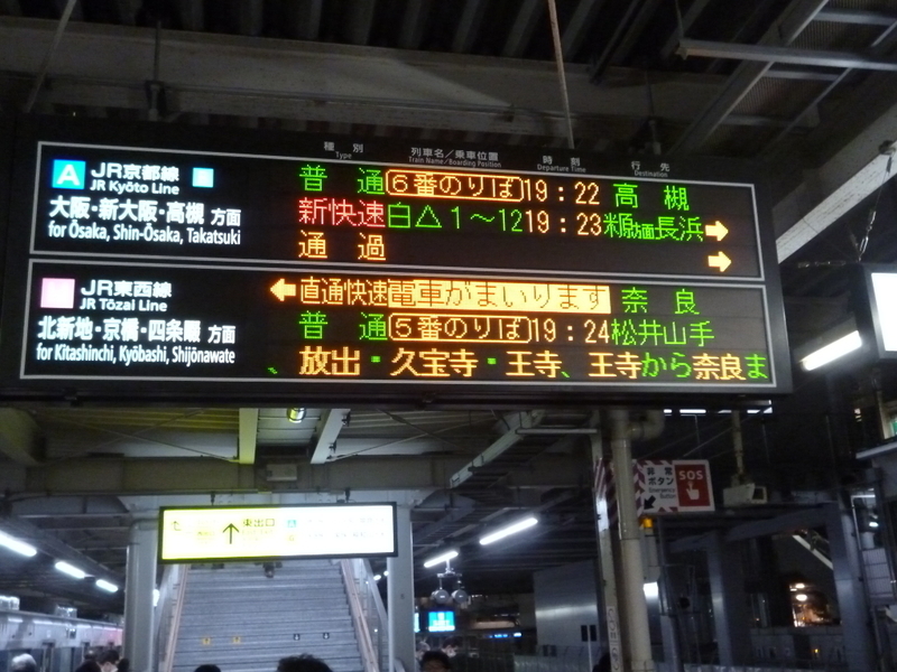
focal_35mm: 36
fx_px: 933
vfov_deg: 39.7
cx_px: 448
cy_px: 336
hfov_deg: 51.4
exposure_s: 1/30
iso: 800
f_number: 3.5
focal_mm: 6.4
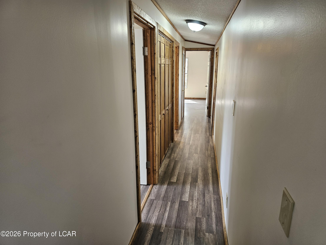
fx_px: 217
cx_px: 163
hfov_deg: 73.9
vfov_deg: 58.9
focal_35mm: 23
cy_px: 122
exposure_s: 1/60
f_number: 1.7
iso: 80
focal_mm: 6.3
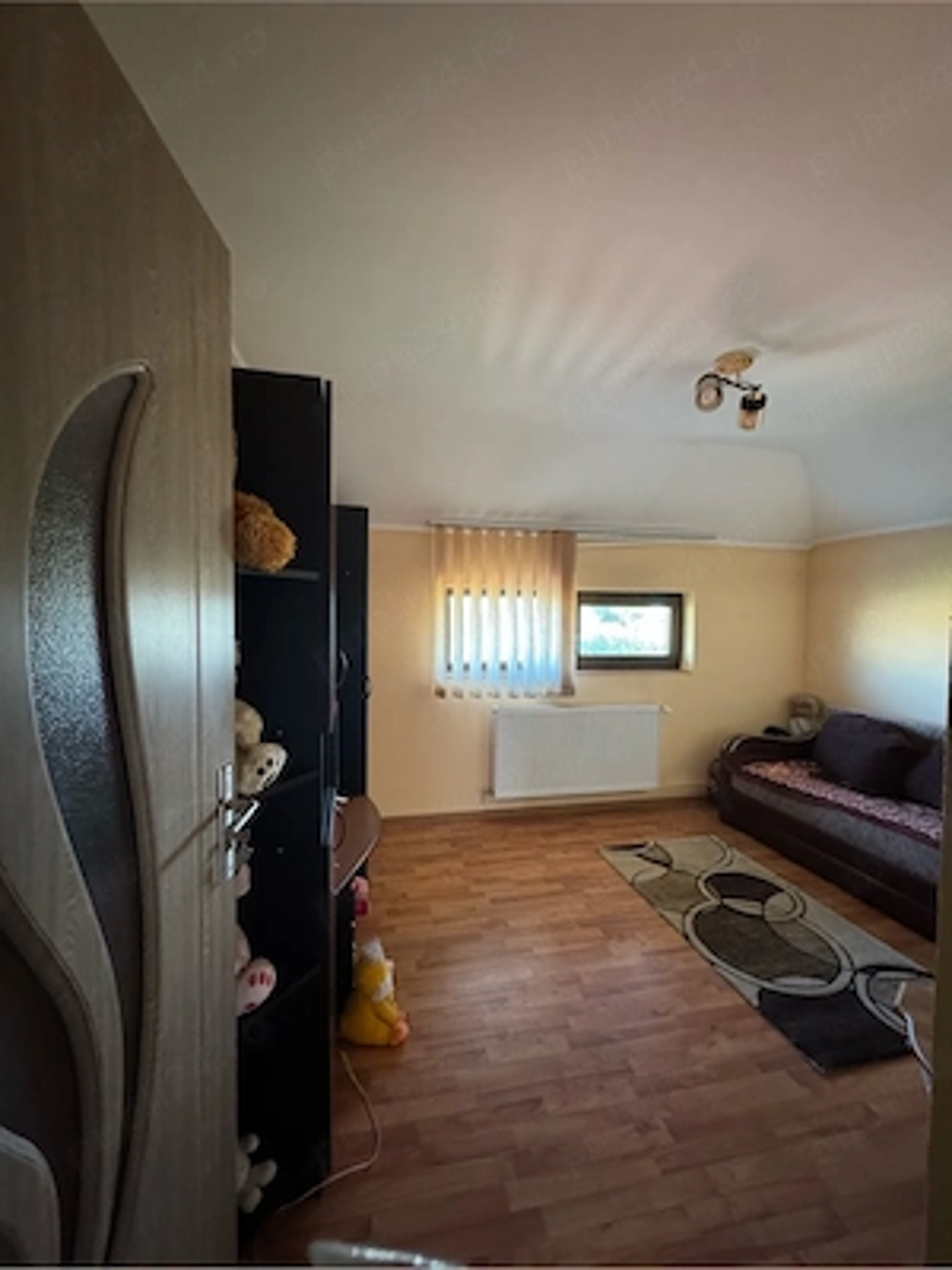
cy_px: 635
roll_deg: -0.3
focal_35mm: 14
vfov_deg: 102.1
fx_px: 513
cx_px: 476
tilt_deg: -1.4
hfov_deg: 85.7
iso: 1000
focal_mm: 2.22
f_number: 2.2
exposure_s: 1/60
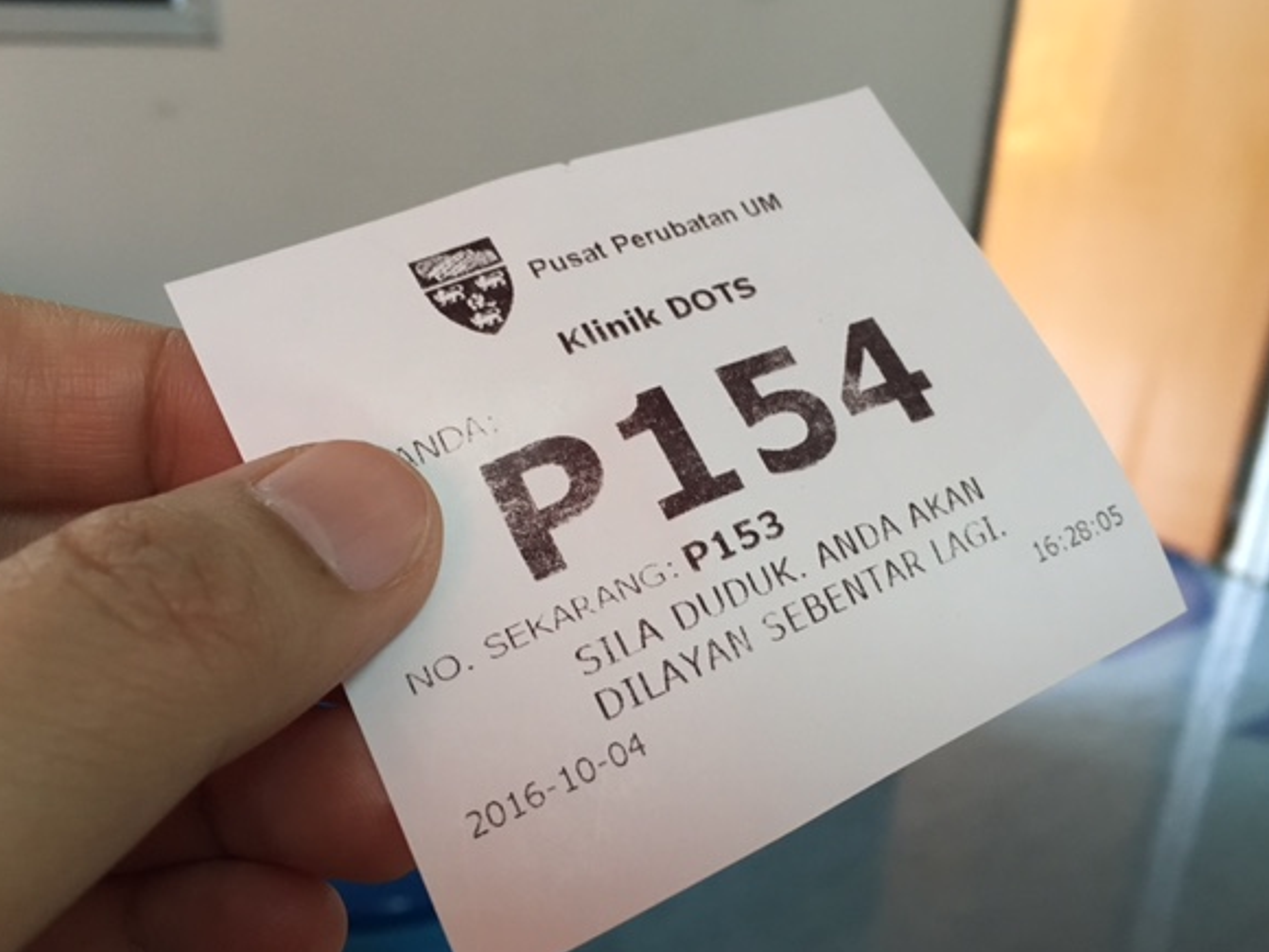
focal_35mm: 32
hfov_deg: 56.8
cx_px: 670
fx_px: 1173
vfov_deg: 44.2
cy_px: 468
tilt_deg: -23.1
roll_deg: -4.3
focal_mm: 4.15
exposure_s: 1/33
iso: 160
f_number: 2.2
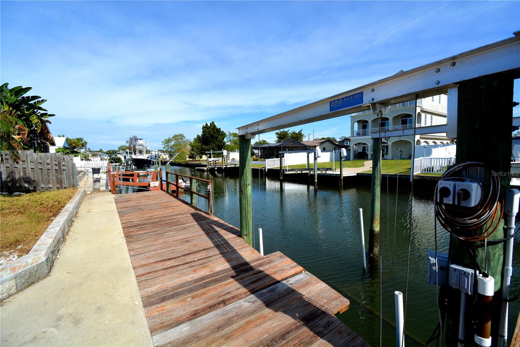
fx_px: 217
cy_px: 174
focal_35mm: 15
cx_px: 260
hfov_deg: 100.4
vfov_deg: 77.3
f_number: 9
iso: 100
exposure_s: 1/320
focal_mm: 10
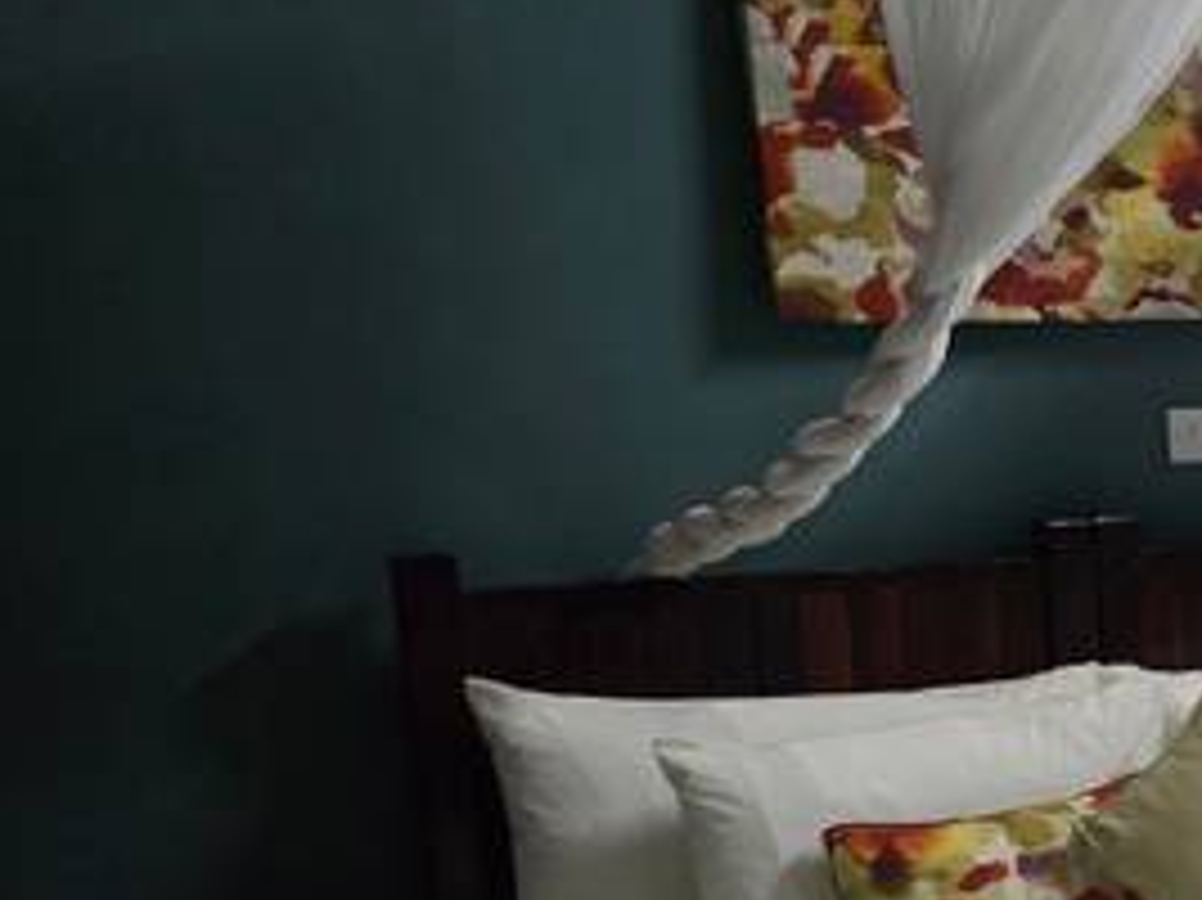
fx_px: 2152
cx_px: 1607
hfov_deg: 26.1
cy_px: 801
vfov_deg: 23.1
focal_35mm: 62
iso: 1250
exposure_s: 1/100
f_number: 1.7
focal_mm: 6.3
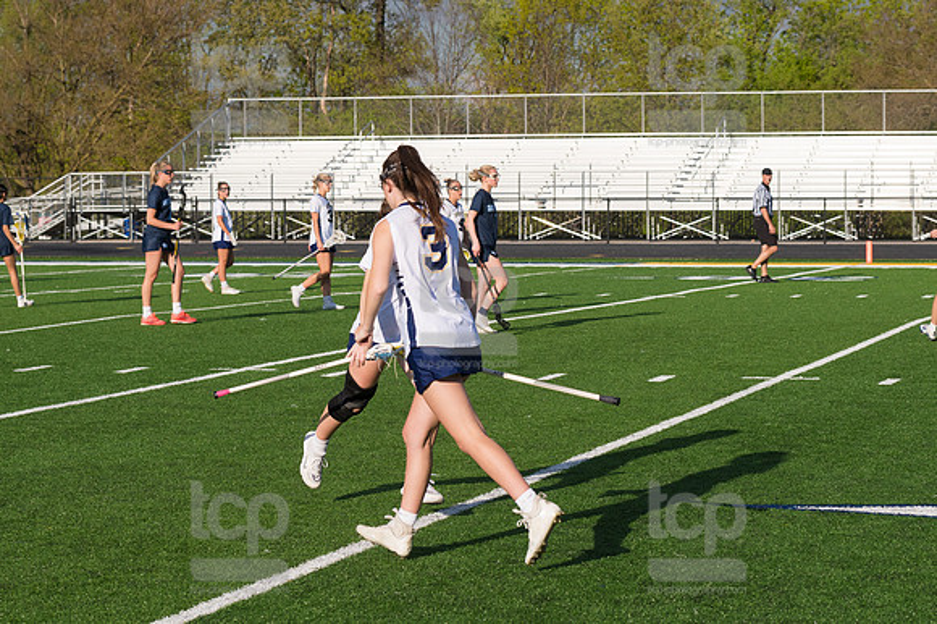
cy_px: 312
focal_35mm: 105
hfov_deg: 19.5
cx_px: 468
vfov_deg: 13.0
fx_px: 2731
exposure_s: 1/1600
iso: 250
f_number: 5.6
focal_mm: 70
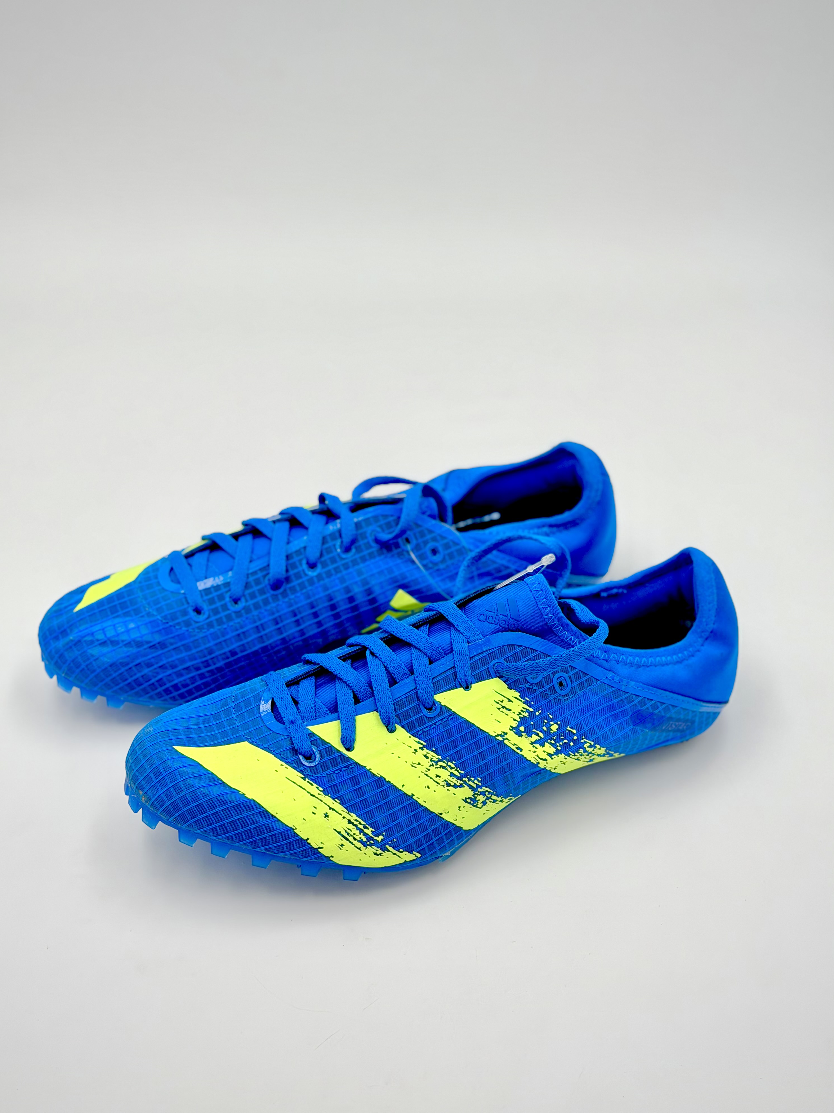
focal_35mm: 49
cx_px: 411
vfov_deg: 38.9
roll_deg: -3.8
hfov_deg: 29.7
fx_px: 1574
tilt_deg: -40.0
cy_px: 554
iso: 64
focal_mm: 6.76
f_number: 1.78
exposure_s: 1/373
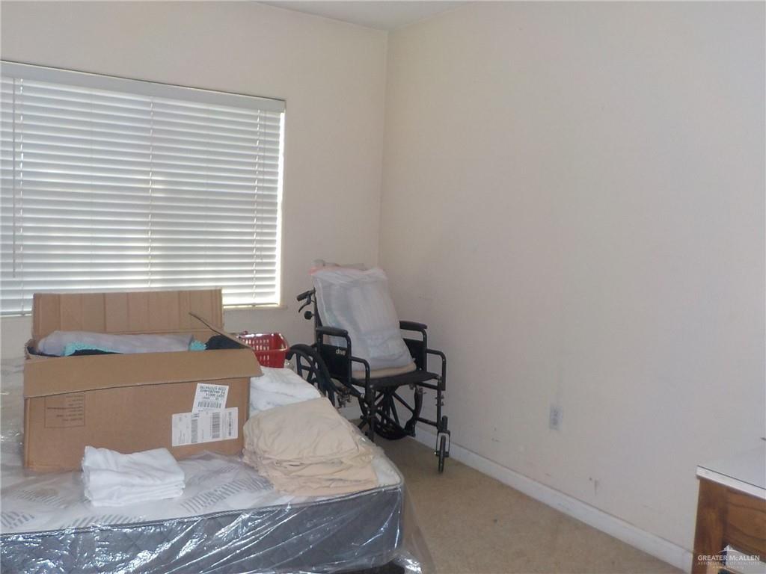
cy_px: 287
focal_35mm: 30
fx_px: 664
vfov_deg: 46.8
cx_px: 383
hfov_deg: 60.0
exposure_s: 1/30
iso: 200
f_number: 3.3
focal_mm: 4.1
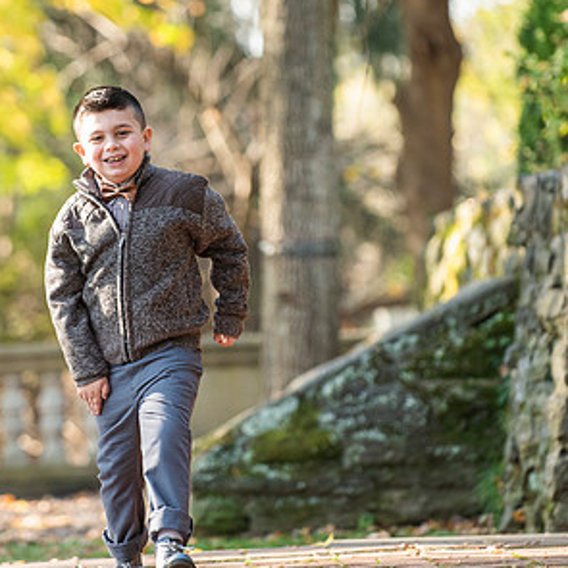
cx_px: 179
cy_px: 220
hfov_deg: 5.1
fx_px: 6423
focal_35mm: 346
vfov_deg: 5.1
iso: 800
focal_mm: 190
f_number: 3.5
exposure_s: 1/500
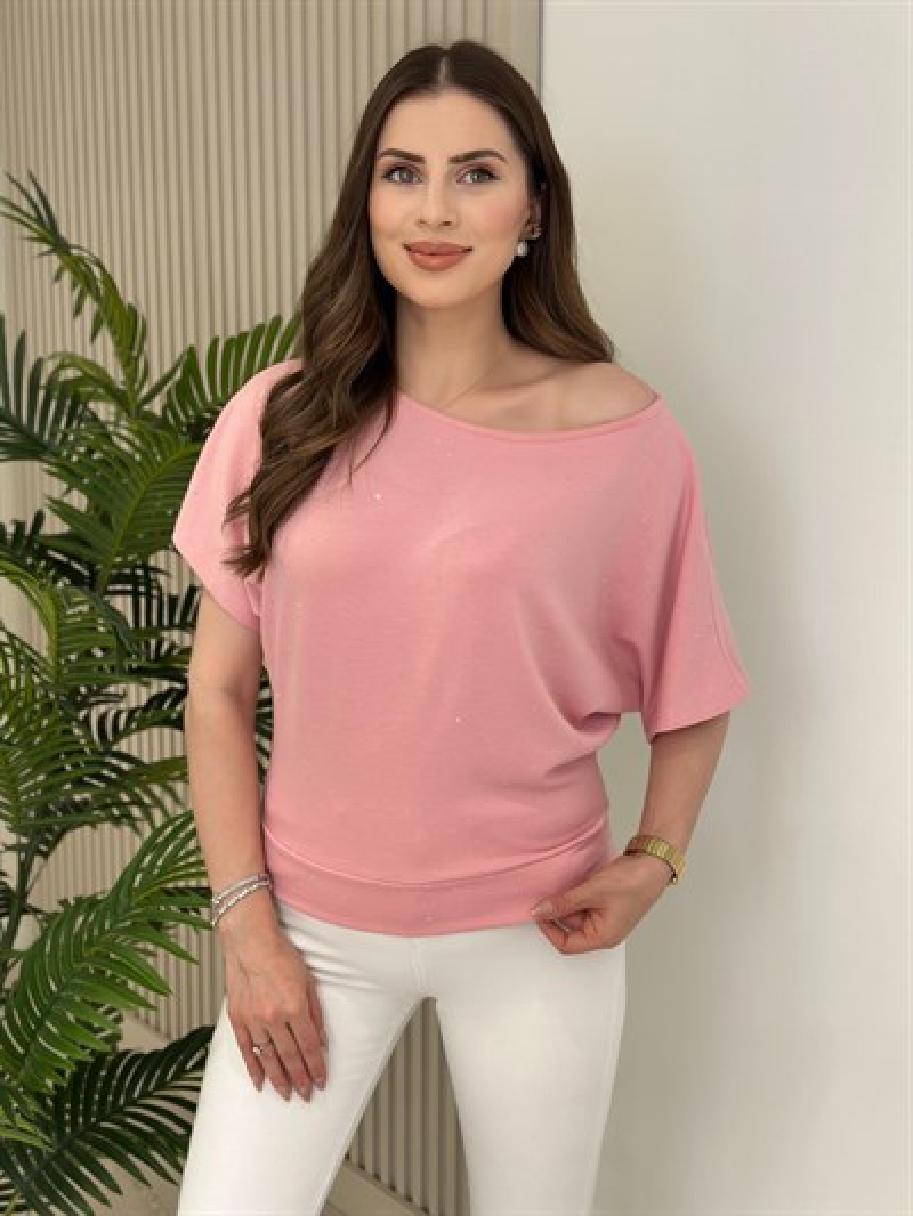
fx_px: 1687
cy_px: 608
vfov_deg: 39.6
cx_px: 456
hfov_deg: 30.3
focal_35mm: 48
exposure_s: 1/300
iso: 80
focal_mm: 6.86
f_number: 1.78
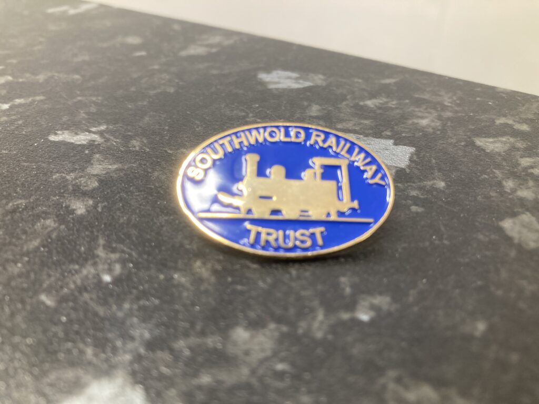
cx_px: 270
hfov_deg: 63.4
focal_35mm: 28
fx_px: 436
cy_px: 202
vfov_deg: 49.7
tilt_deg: -39.8
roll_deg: -0.1
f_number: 1.8
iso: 100
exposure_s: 1/50
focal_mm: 3.99
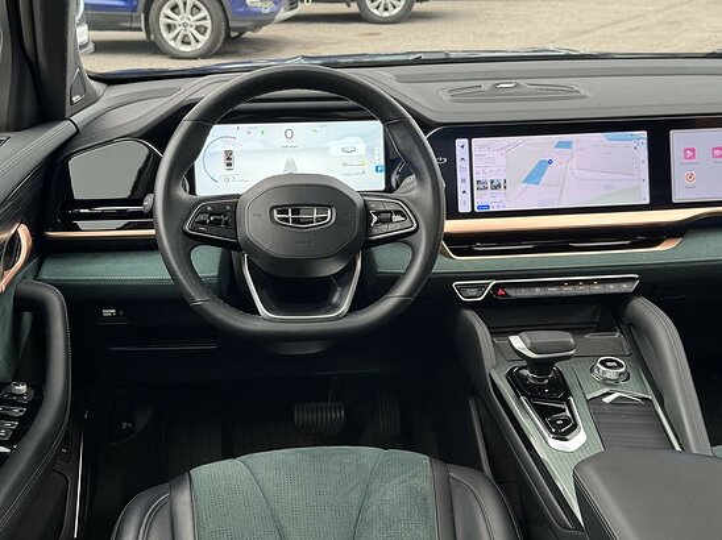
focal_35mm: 48
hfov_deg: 39.7
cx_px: 361
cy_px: 270
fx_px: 1000
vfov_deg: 30.2
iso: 100
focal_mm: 6.76
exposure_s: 1/60
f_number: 1.78
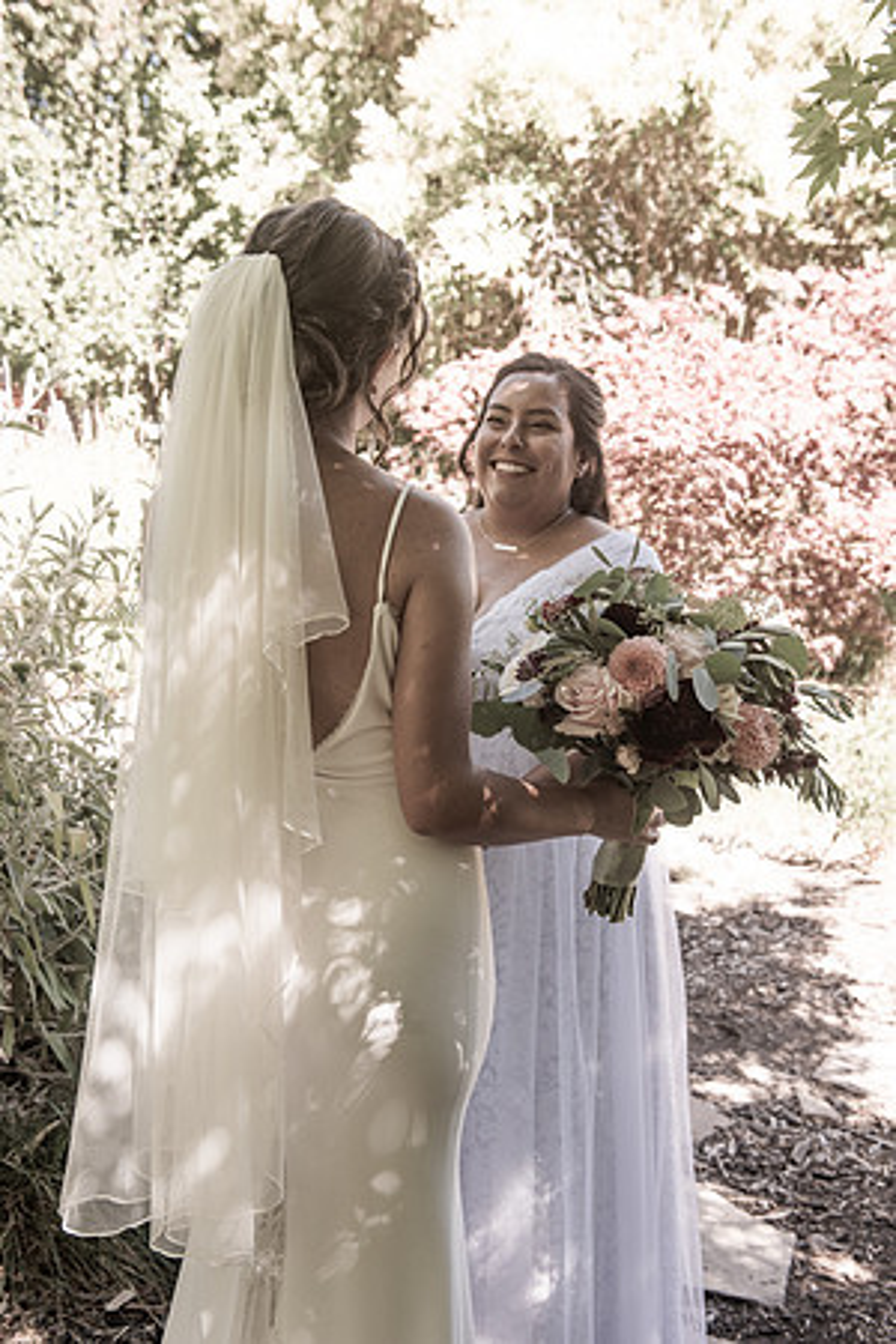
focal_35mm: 40
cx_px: 448
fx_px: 1493
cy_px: 672
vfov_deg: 48.5
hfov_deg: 33.4
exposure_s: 1/320
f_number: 5
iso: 640
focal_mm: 40
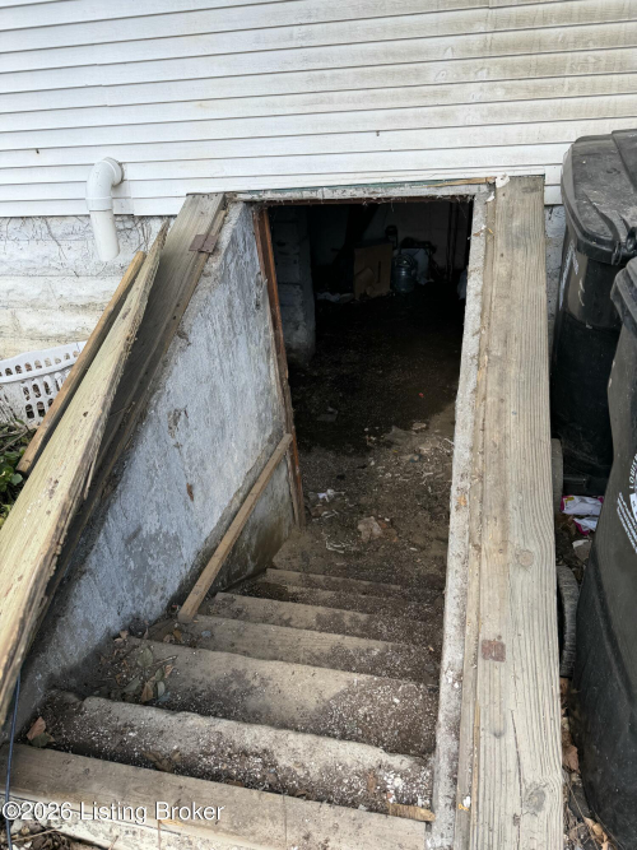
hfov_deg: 56.8
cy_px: 425
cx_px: 318
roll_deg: +2.6
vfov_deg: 71.6
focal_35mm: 24
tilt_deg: -33.2
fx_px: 589
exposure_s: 1/497
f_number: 1.78
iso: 80
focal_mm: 6.76
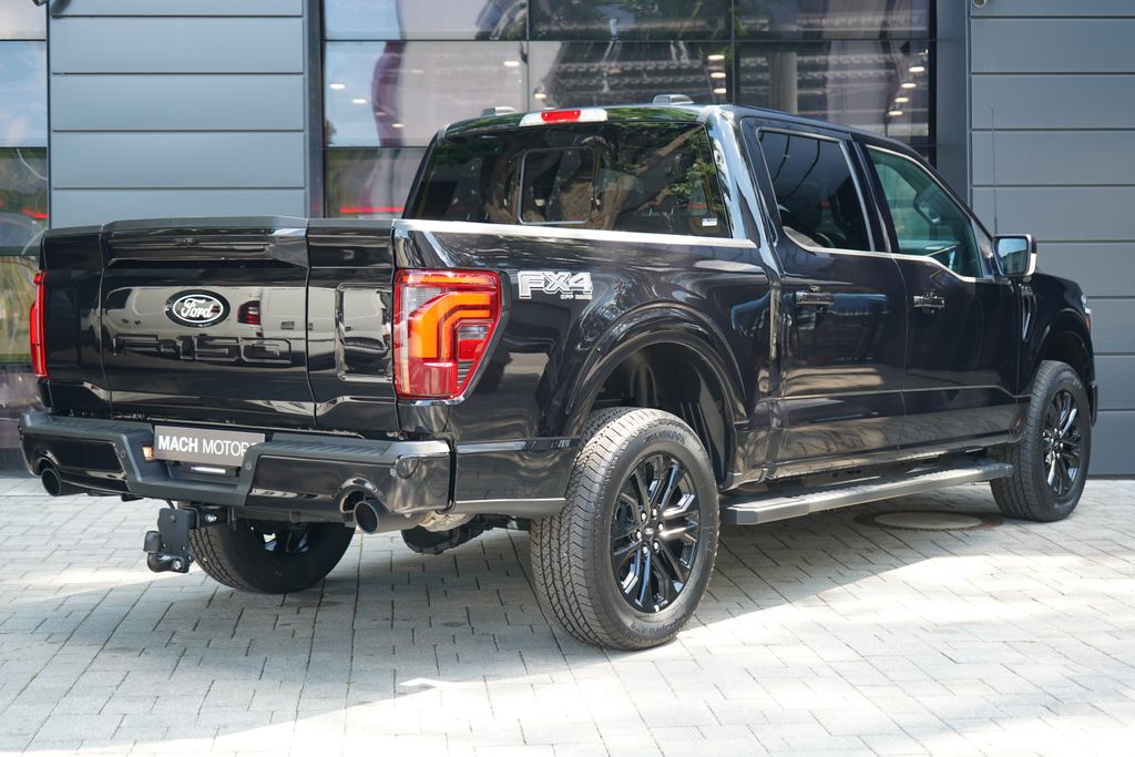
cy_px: 378
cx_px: 568
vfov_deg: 25.5
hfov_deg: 37.5
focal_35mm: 53
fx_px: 1671
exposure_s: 1/60
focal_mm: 53
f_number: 5
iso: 500
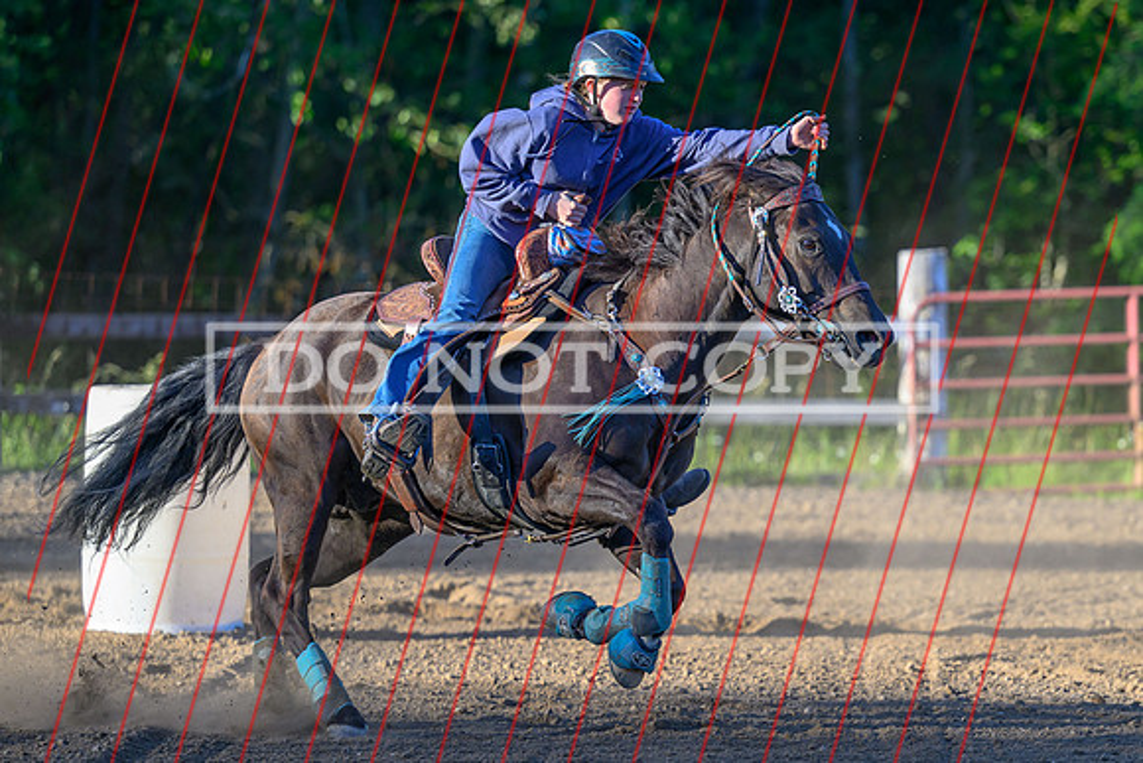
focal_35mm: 199
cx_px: 655
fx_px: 6324
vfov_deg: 6.9
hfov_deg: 10.3
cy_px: 442
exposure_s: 1/2500
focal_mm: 130
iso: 800
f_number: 2.8
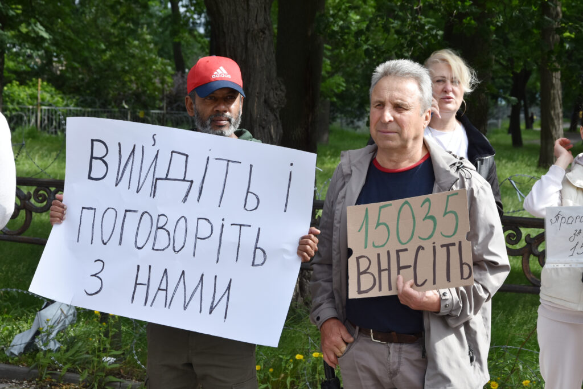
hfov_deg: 20.6
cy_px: 194
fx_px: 1603
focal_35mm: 99
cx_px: 292
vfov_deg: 13.8
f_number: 8
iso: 250
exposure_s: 1/500
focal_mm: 66
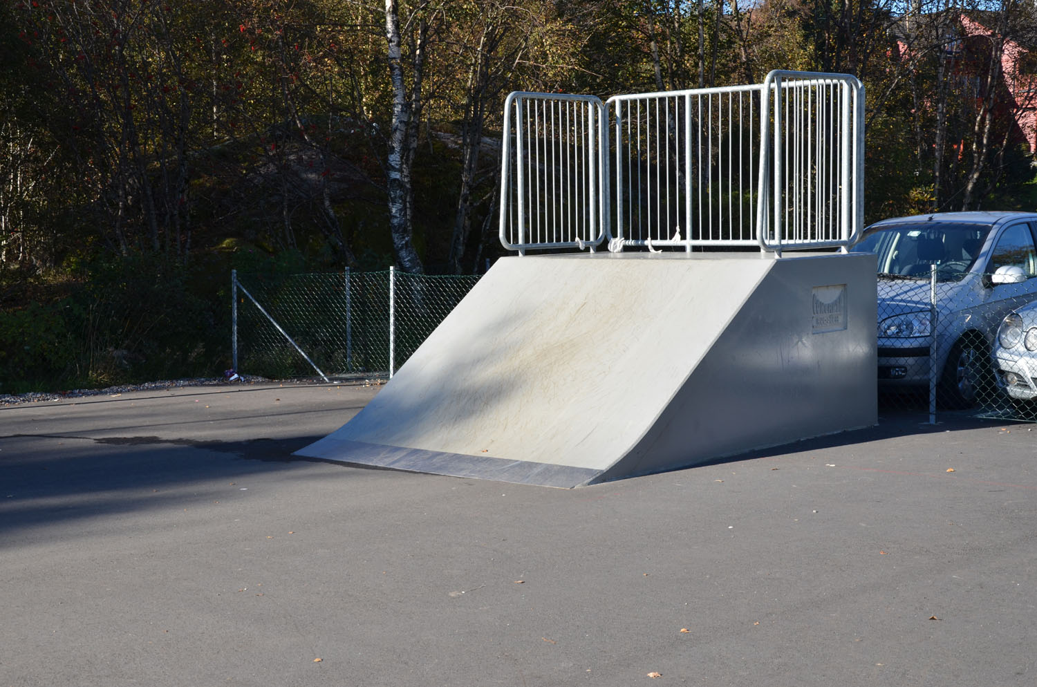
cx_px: 518
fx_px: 1725
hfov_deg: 33.5
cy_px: 344
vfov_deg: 22.5
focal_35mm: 60
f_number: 8
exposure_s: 1/250
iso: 160
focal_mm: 40
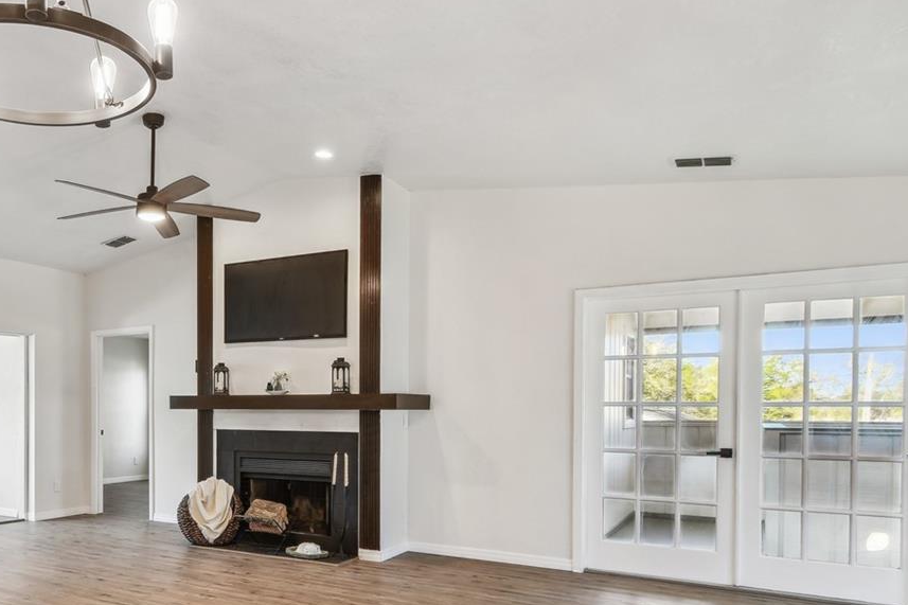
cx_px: 207
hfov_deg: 61.1
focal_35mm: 28
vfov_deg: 45.7
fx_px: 706
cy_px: 403
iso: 100
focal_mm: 10
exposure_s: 1/15
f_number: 7.1
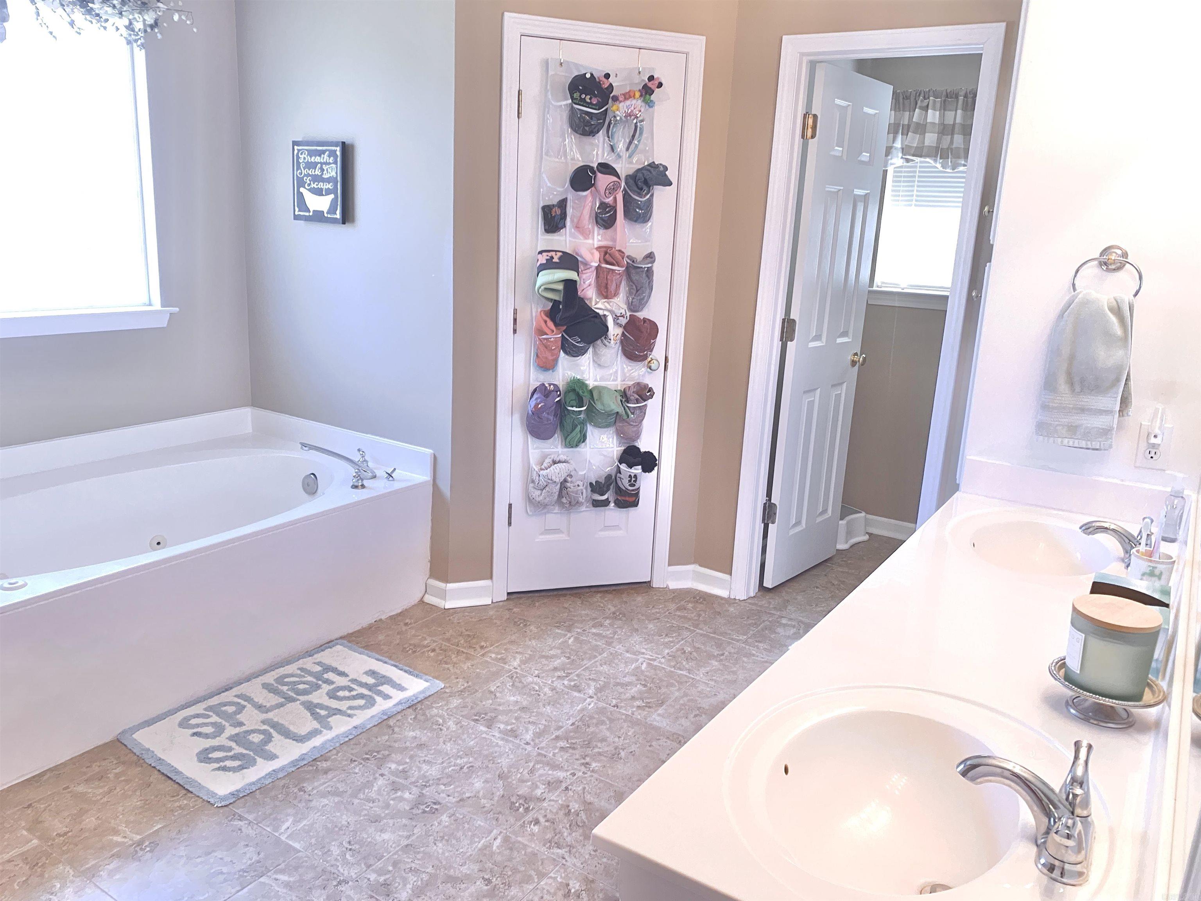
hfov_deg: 67.3
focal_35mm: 26
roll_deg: -2.3
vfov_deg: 53.1
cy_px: 450
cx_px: 600
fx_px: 902
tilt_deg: -13.7
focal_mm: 4.25
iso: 400
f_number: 1.8
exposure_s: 1/40
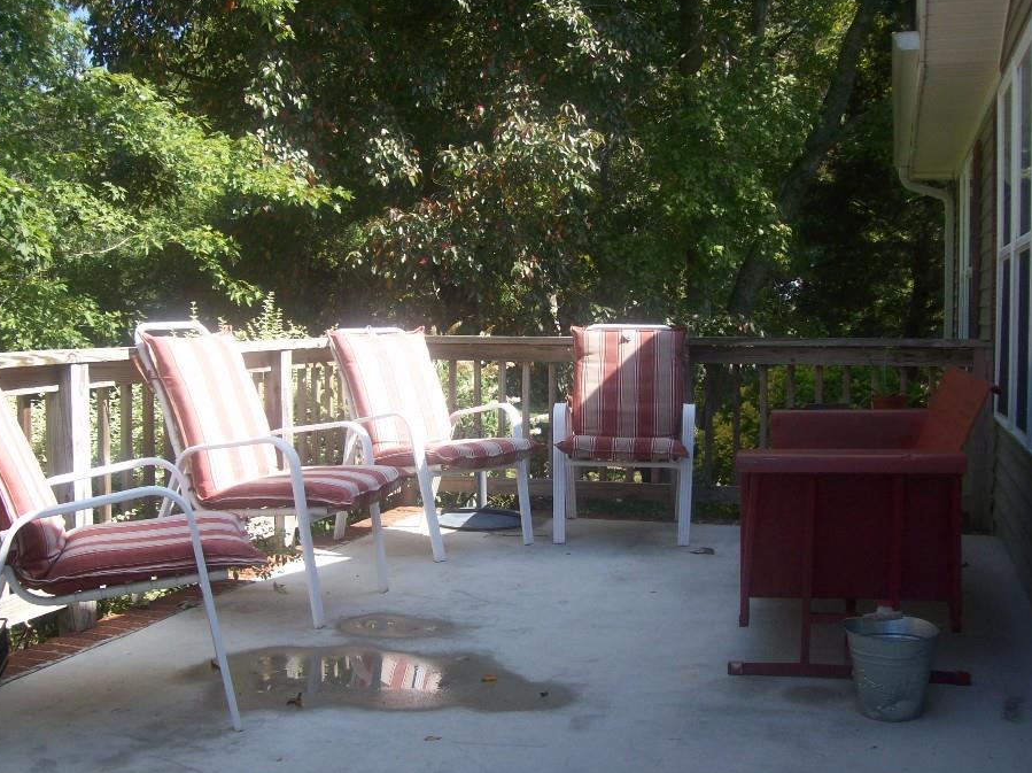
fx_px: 1222
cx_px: 515
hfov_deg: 45.8
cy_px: 416
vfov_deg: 35.1
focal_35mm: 41
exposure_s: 1/552
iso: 80
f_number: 2.7
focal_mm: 6
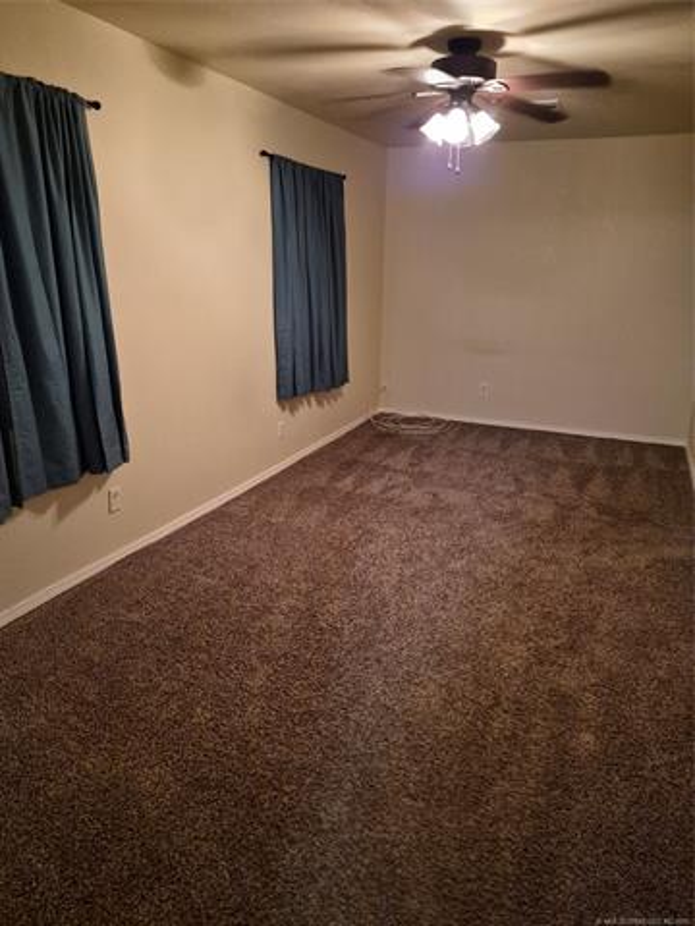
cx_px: 348
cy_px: 463
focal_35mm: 23
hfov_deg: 58.9
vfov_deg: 73.9
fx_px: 616
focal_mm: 5.4
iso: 2000
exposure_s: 1/120
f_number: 1.8
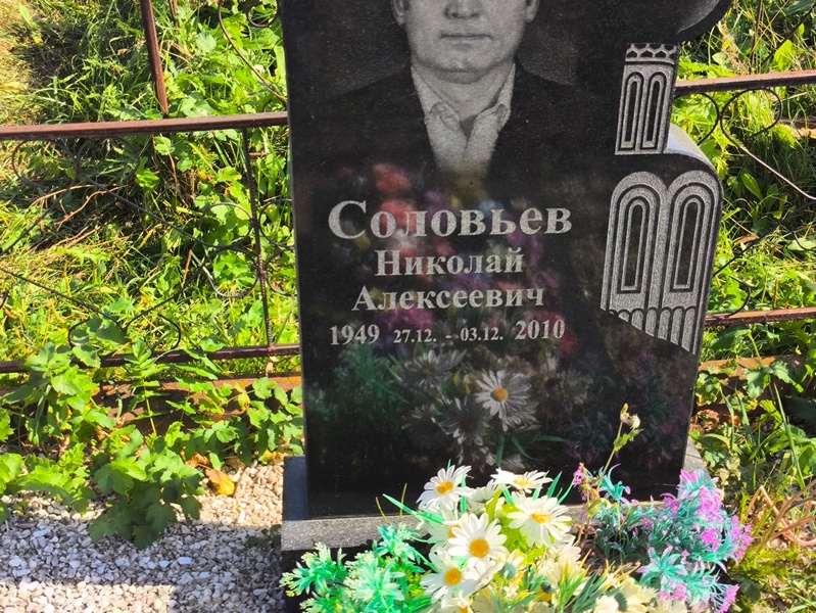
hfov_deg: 38.2
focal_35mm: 50
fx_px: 1179
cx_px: 408
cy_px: 306
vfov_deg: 29.1
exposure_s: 1/721
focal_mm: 4.71
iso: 50
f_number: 1.7
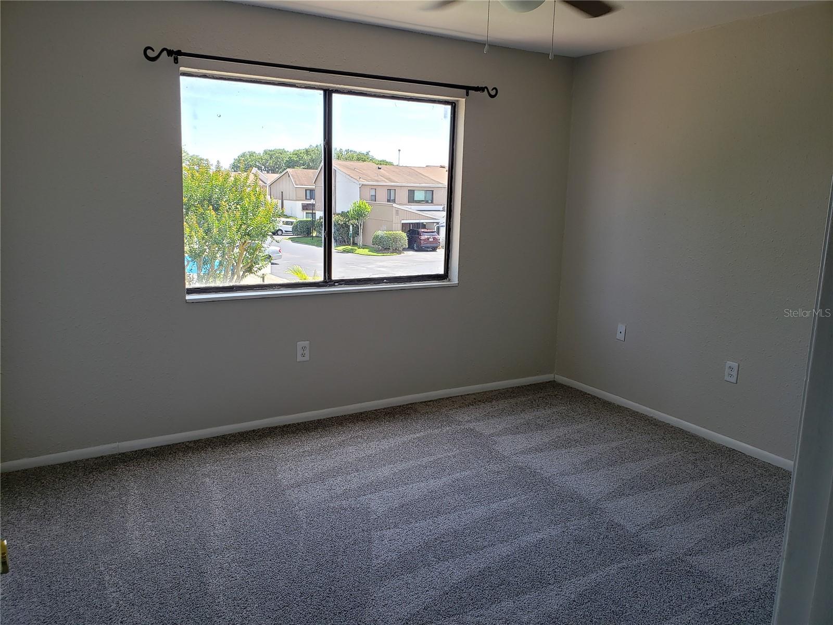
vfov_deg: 53.1
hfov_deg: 67.3
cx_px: 416
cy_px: 312
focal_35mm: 26
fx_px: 626
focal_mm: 4.3
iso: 50
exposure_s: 1/117
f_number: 2.4
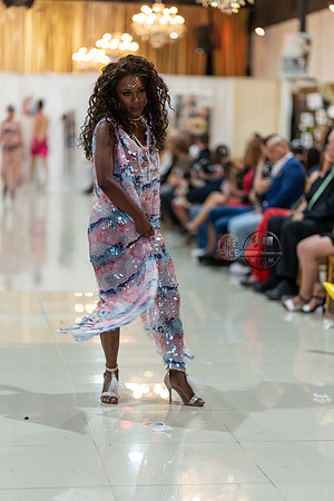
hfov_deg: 16.1
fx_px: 1183
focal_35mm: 85
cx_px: 167
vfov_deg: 23.9
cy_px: 250
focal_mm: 85
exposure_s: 1/160
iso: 200
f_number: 1.4
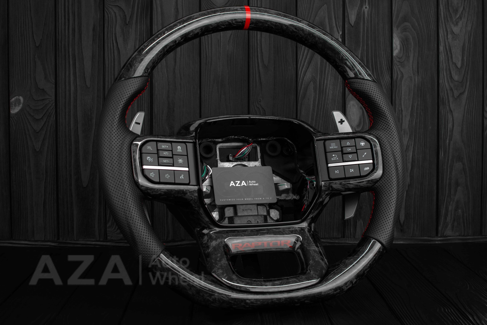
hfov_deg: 37.8
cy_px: 162
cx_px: 244
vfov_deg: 25.8
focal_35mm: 52
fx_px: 710
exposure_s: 1/125
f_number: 6.3
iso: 500
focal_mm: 35
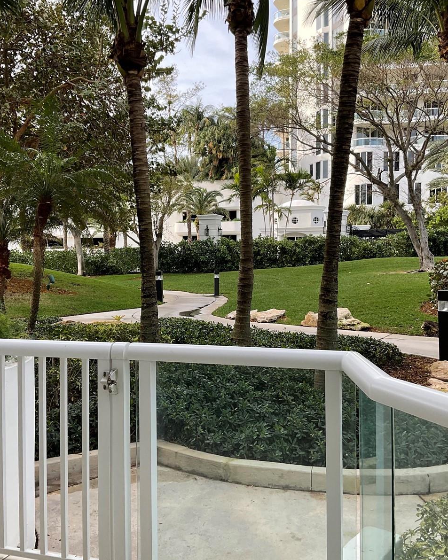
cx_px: 216
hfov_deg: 39.1
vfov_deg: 47.9
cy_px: 280
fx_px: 630
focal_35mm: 38
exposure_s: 1/351
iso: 16
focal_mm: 3
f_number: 1.8
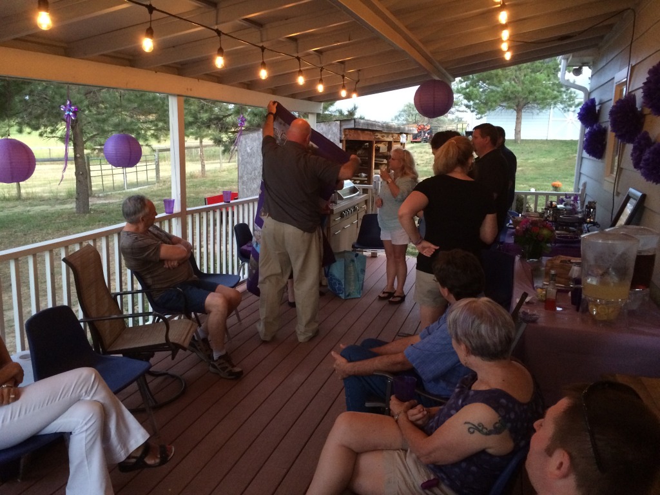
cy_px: 248
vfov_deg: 48.2
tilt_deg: -11.9
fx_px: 553
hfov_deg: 61.7
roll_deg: +0.3
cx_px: 330
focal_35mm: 29
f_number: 2.2
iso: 250
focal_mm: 4.15
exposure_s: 1/30
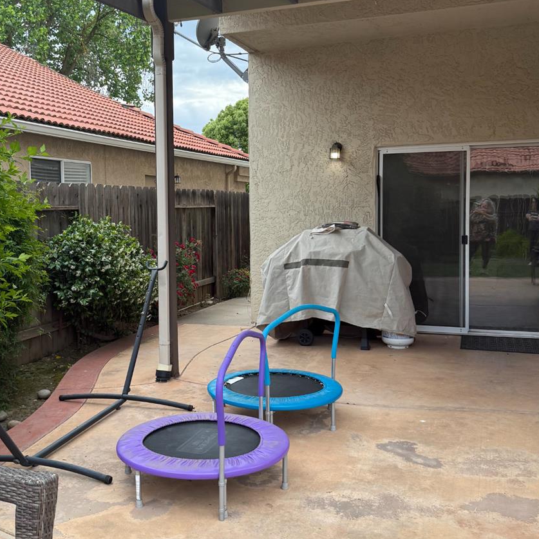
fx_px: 669
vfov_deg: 43.8
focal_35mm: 38
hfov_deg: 43.6
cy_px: 243
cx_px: 209
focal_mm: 6.76
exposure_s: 1/715
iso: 100
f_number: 1.78
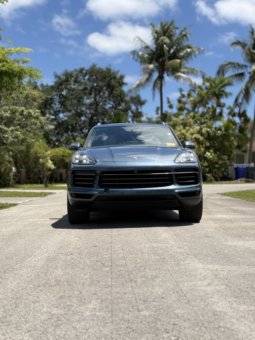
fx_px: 471
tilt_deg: +0.3
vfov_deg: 39.7
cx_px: 128
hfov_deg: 30.3
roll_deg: -0.7
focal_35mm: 48
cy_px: 170
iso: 100
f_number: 1.78
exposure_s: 1/4587
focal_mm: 6.76
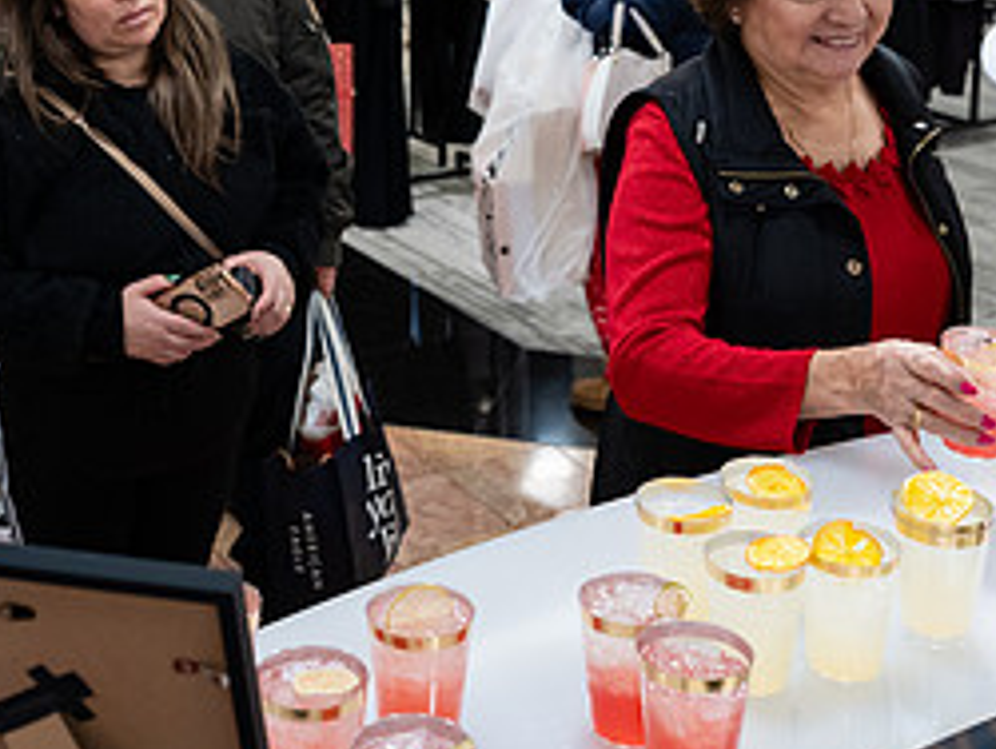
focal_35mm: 63
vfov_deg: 22.2
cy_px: -56
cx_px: 394
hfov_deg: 30.6
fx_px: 1814
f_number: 3.2
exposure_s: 1/125
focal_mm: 24
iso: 1000
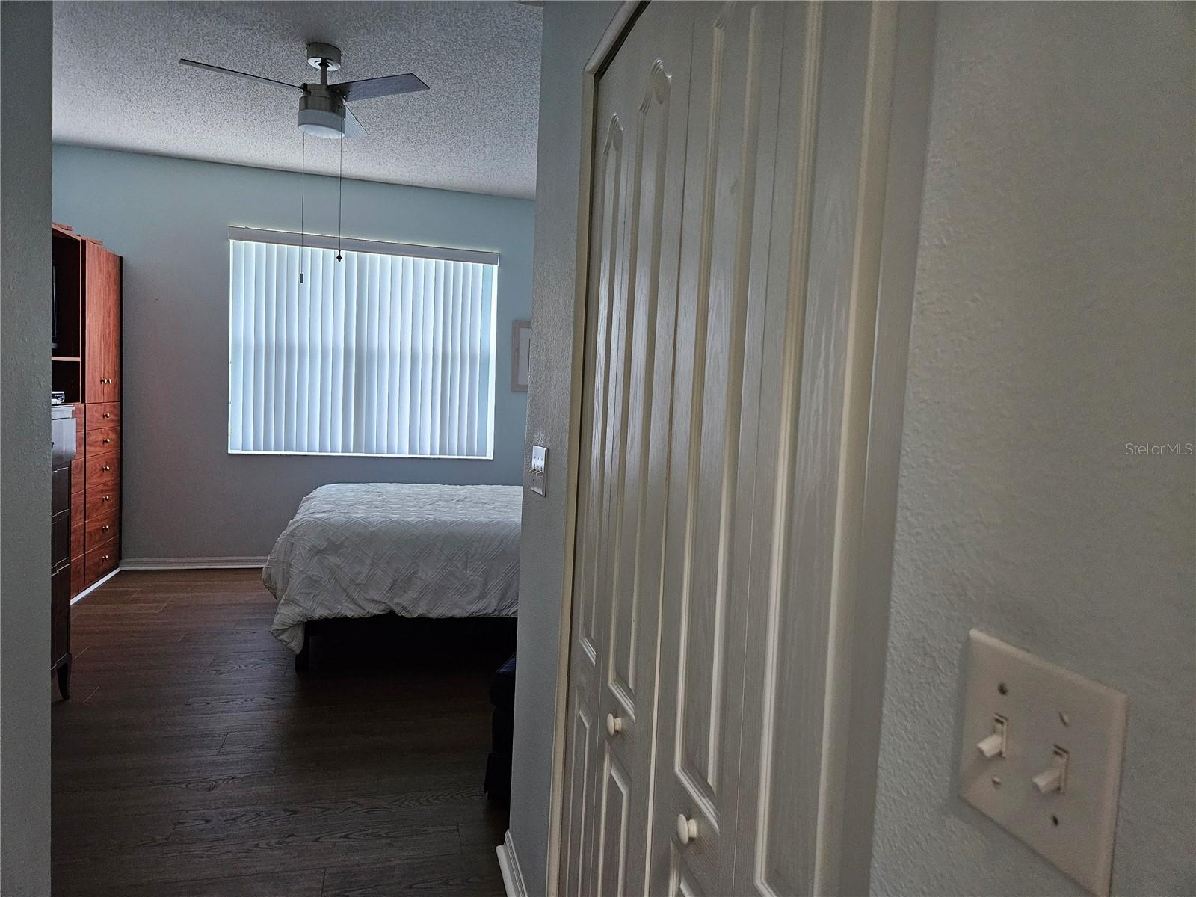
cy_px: 448
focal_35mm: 23
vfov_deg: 58.9
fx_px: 795
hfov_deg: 73.9
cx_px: 598
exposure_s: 1/120
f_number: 1.8
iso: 1000
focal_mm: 5.4
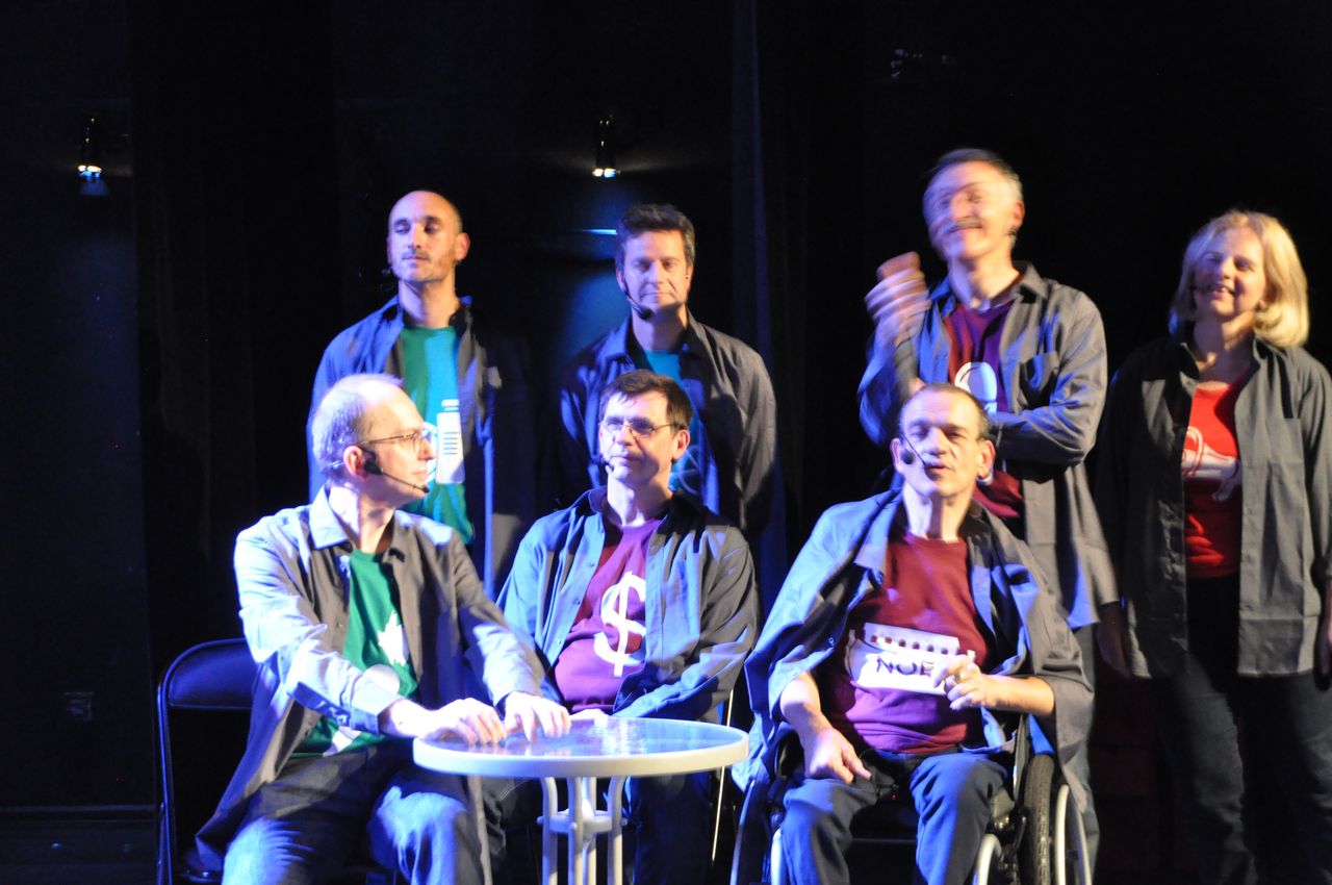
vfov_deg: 12.6
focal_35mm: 108
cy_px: 442
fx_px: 3991
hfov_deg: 18.9
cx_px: 666
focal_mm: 72
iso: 3200
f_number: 5.3
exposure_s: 1/10
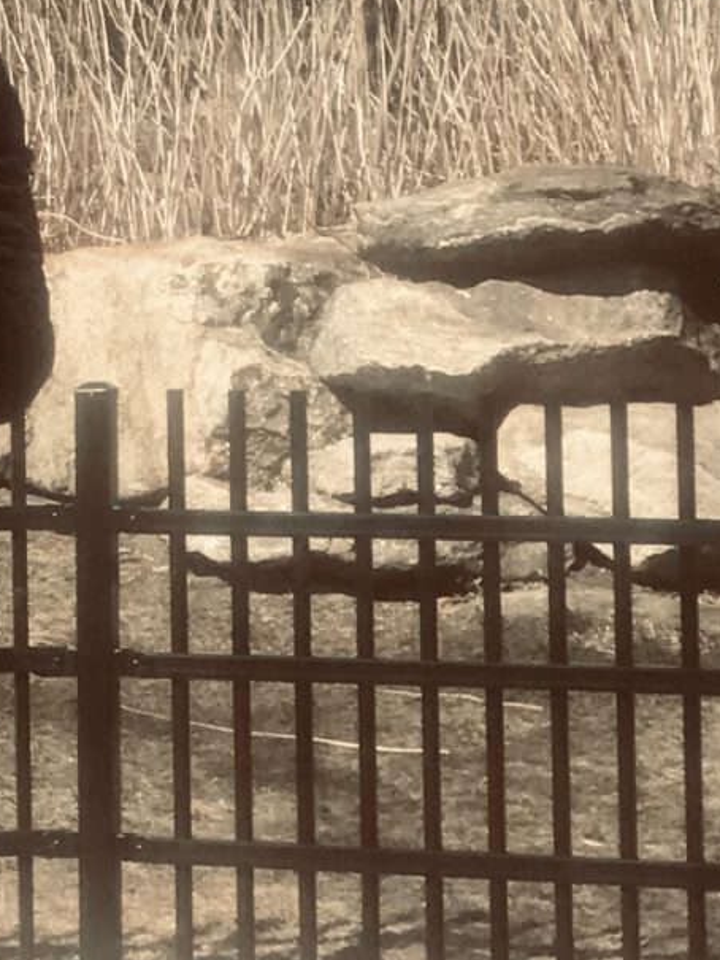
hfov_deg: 6.1
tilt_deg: +6.3
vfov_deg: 8.1
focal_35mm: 241
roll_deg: +0.7
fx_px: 6681
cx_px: -278
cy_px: -297
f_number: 2.8
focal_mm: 6.6
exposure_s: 1/547
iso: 20
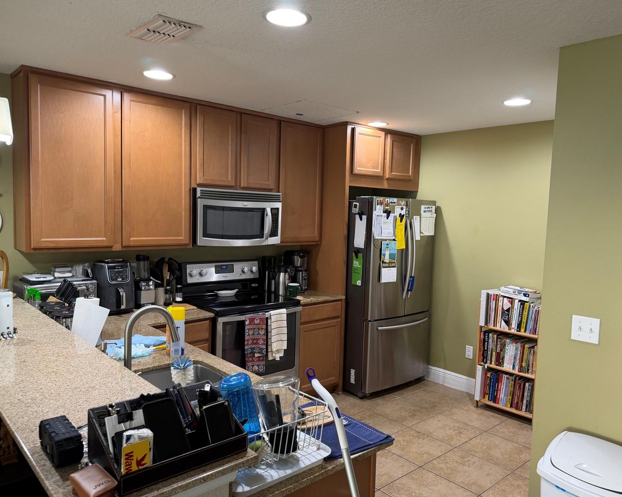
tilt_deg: -3.8
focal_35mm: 26
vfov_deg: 54.9
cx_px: 317
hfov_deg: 66.0
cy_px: 253
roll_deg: +0.5
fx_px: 479
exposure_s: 1/60
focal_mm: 6.76
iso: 160
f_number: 1.78
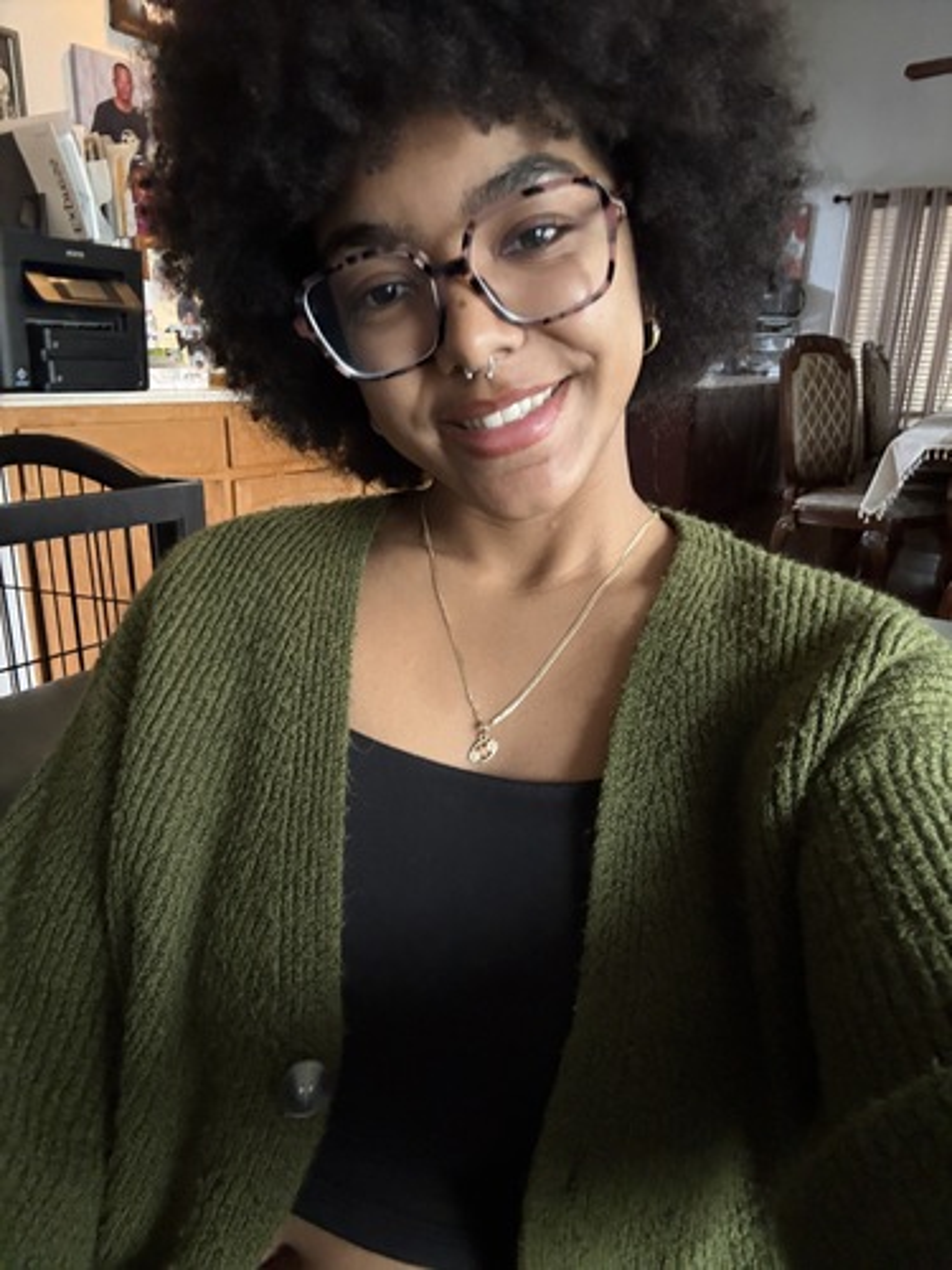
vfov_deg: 73.9
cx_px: 476
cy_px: 635
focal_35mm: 23
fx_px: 843
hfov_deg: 58.9
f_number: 1.9
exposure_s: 1/30
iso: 640
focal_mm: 2.69
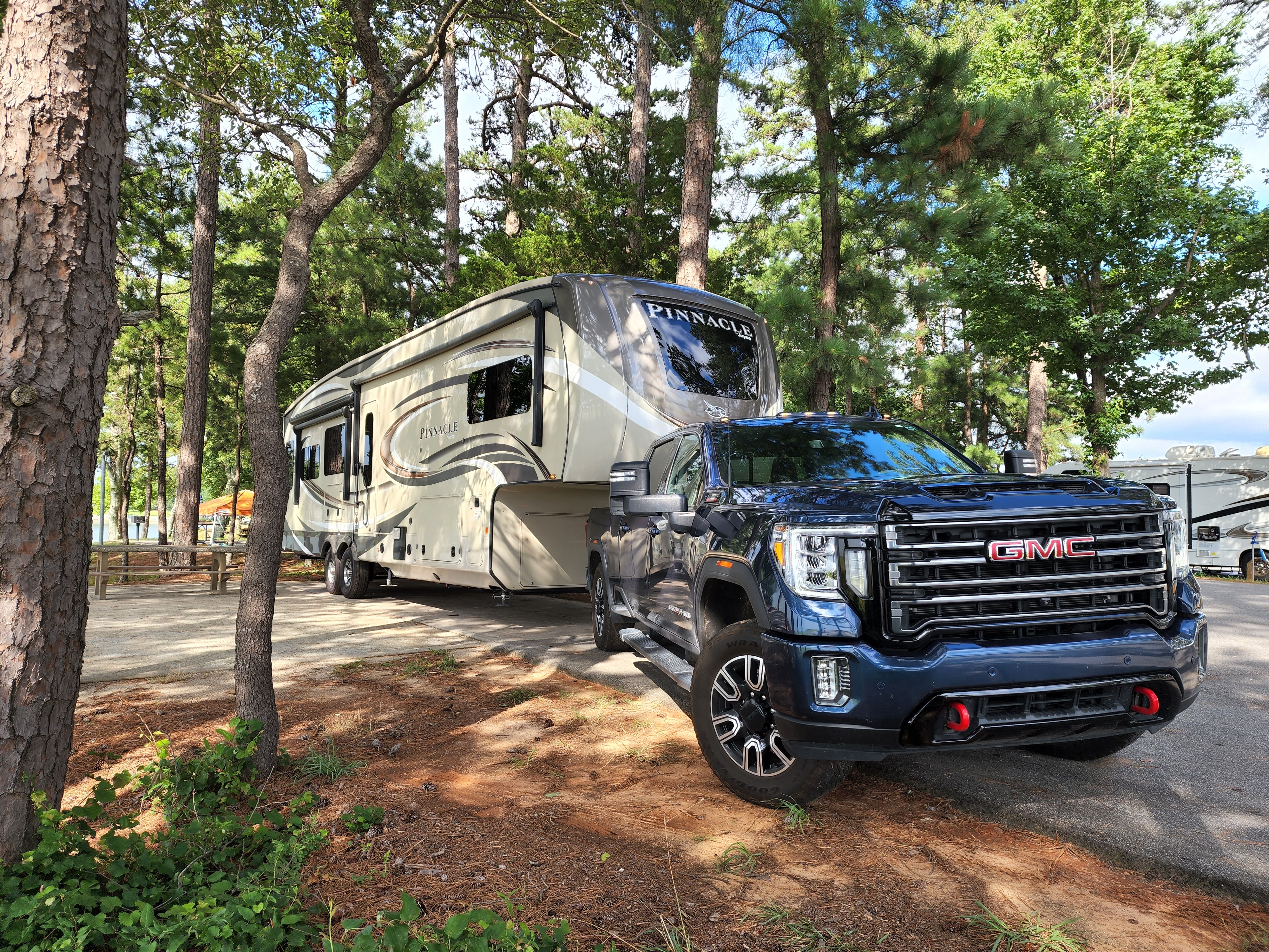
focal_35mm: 23
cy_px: 476
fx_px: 843
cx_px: 634
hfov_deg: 73.9
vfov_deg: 58.9
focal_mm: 6.4
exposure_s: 1/190
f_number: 1.8
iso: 12
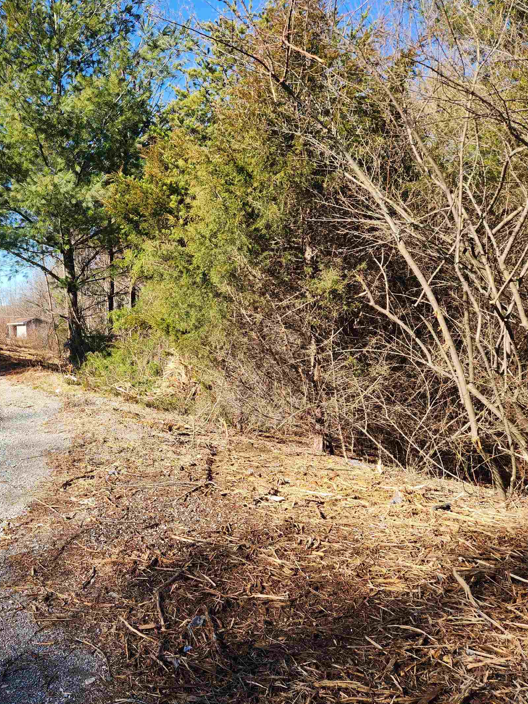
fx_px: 671
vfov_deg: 55.3
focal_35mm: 33
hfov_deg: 40.1
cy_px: 366
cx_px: 64
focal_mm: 5.4
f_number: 1.8
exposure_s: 1/569
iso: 20
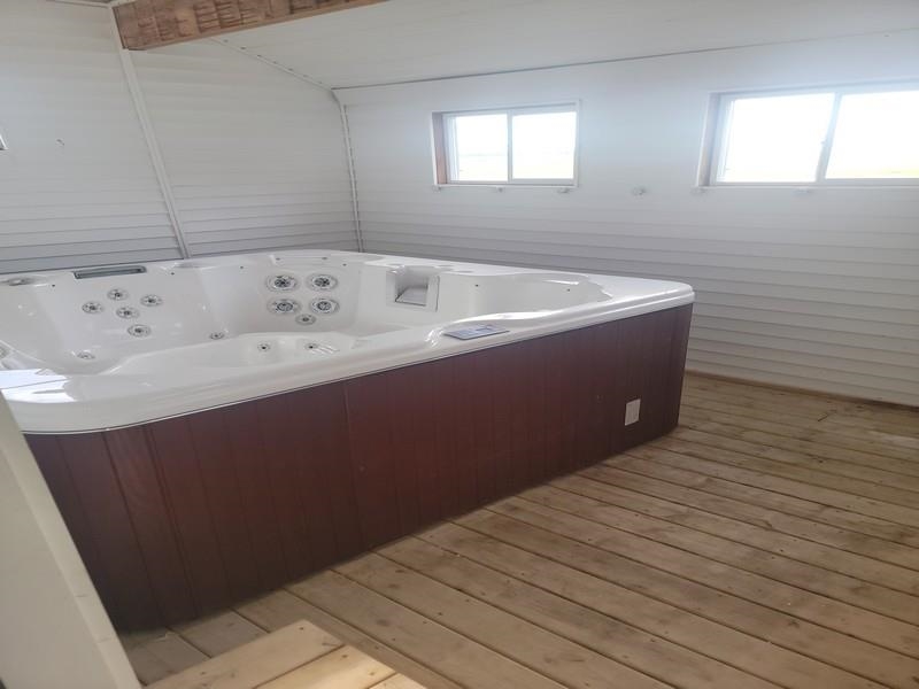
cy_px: 344
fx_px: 637
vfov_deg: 56.8
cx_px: 460
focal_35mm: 24
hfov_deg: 71.6
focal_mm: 6.7
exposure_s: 1/60
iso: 25
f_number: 1.8
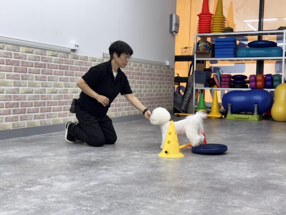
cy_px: 108
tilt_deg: -2.8
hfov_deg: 39.7
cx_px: 143
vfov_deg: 30.3
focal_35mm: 48
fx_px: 397
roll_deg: -1.4
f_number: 1.78
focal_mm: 6.76
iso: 80
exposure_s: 1/120
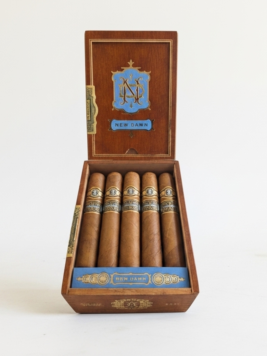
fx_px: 237
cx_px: 134
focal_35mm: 23
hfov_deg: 58.9
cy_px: 178
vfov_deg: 73.9
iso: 80
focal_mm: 5.4
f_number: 1.8
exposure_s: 1/1002
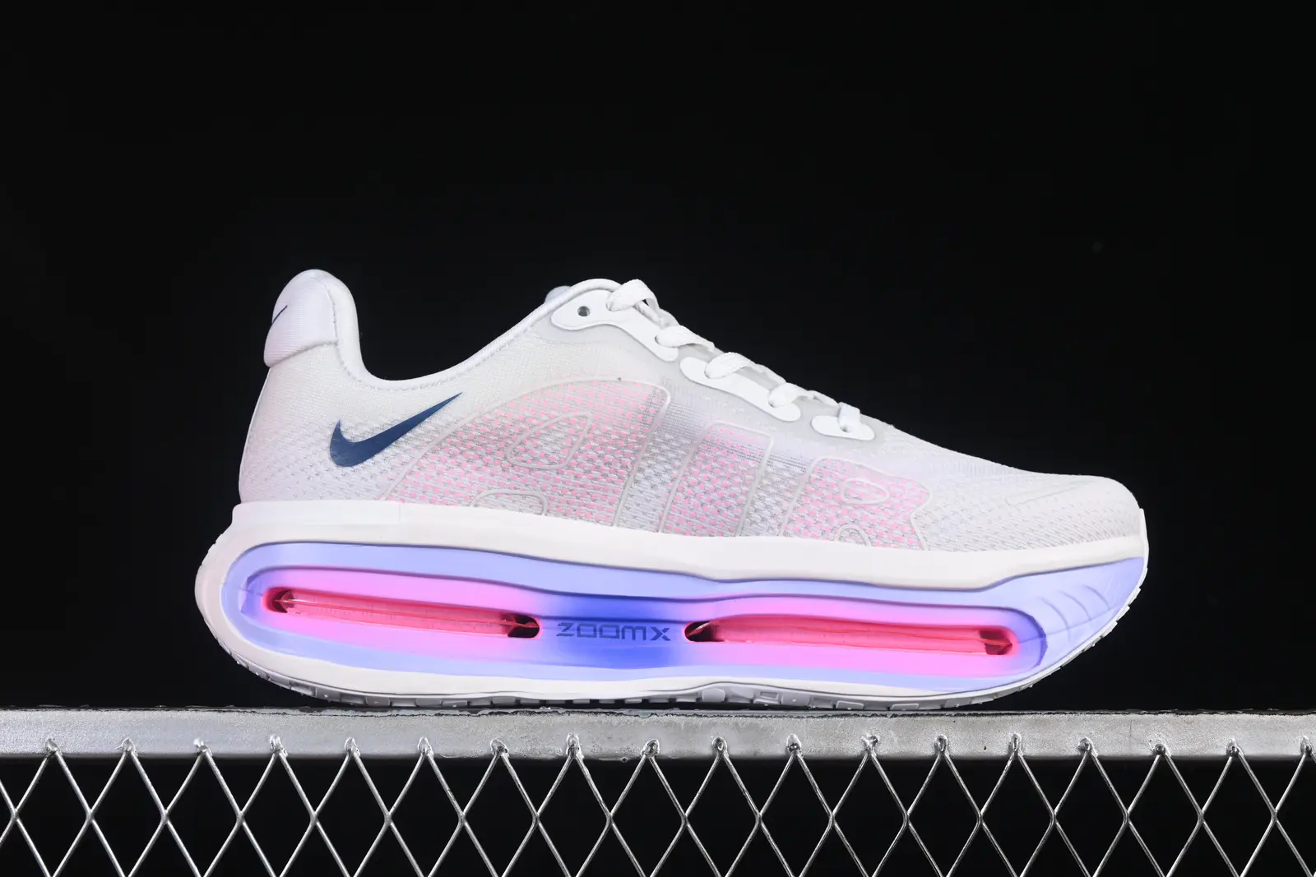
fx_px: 2742
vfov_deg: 18.2
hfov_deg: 27.0
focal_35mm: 75
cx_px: 658
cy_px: 438
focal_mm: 50
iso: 160
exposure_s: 1/80
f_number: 8
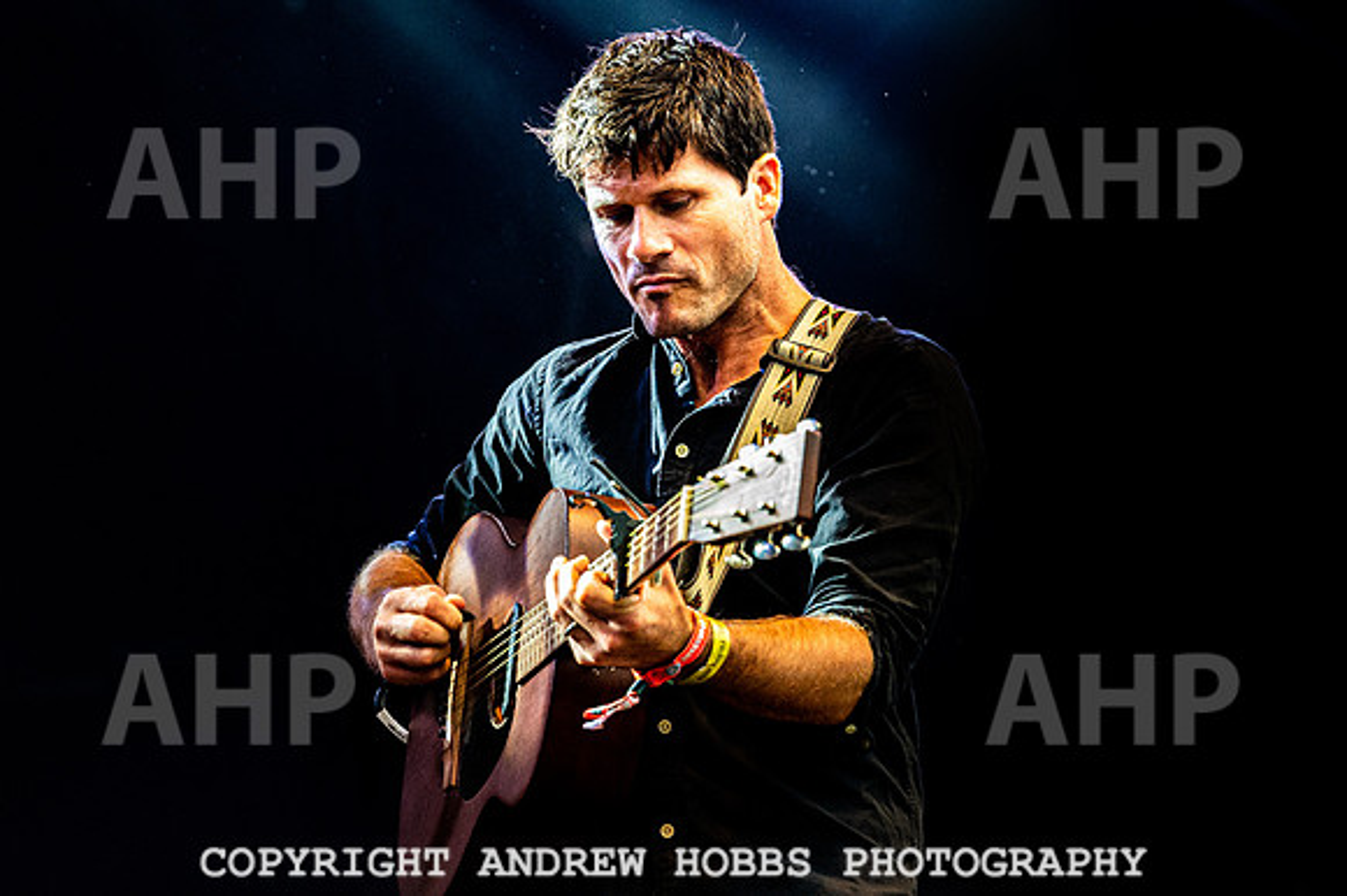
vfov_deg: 7.3
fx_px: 7006
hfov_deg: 11.0
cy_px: 402
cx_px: 742
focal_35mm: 187
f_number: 5.6
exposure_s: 1/1000
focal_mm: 170
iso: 6400
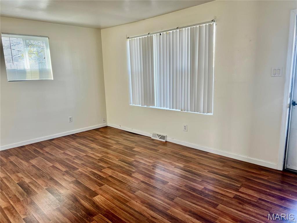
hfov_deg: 67.3
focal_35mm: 26
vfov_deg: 53.1
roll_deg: +1.6
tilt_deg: -12.0
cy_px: 112
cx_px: 148
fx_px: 223
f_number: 1.5
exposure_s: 1/121
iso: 64
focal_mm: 5.7
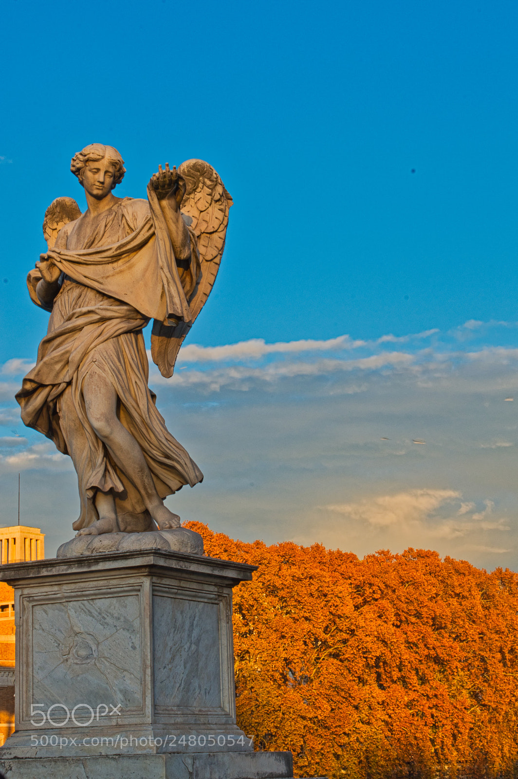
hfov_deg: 18.9
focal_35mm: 72
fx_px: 1557
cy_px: 390
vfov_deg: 28.1
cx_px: 259
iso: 200
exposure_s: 1/15
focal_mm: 48
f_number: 22
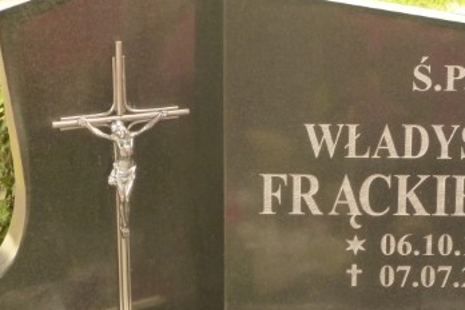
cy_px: 297
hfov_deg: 13.4
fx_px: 1976
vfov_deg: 8.9
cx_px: 367
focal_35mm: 153
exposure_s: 1/60
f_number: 4.5
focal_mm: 14.2
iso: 200
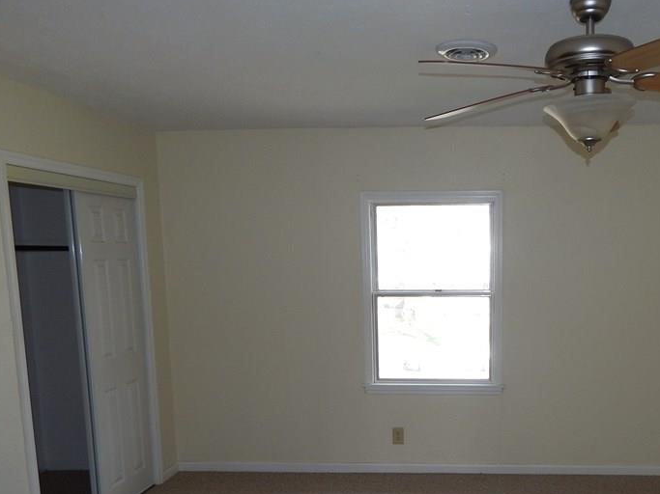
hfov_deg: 53.9
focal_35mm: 33
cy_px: 352
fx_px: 629
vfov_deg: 42.0
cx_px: 457
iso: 125
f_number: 3
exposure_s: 1/125
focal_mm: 4
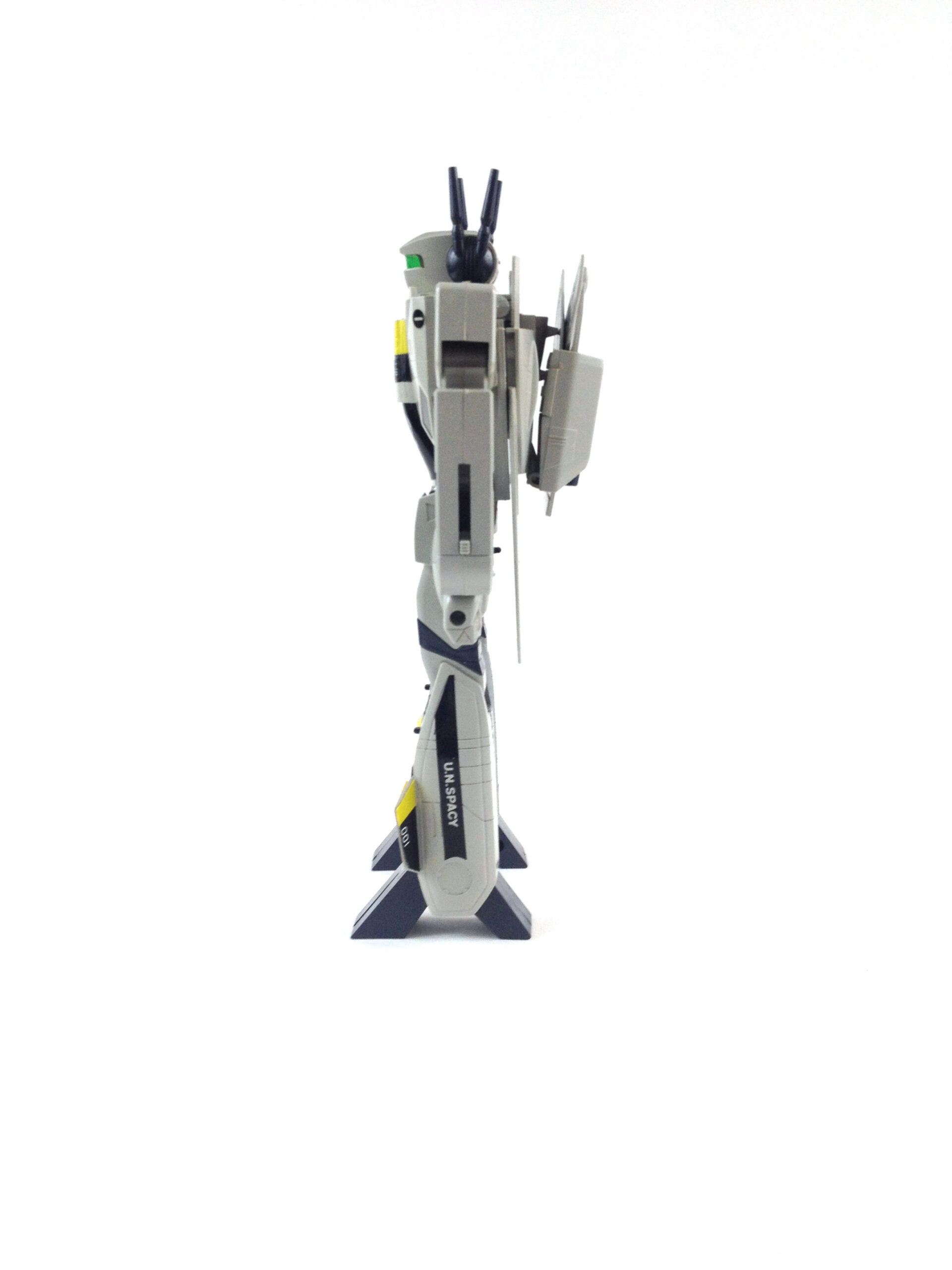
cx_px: 476
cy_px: 635
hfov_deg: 40.7
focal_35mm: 35
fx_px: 1283
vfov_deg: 52.6
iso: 64
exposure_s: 1/20
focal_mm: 4.28
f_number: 2.4
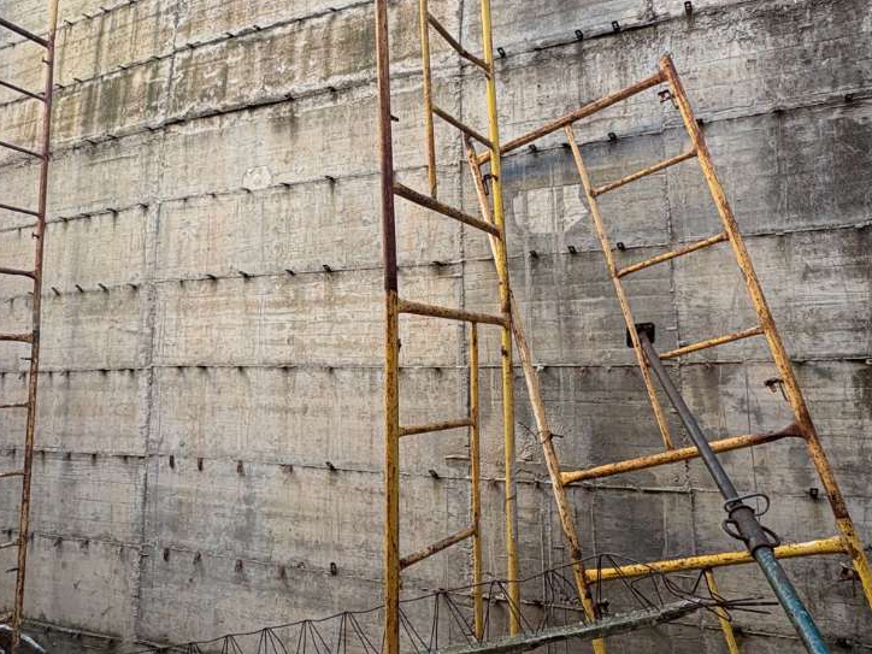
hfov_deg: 61.5
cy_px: 235
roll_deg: +0.7
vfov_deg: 47.7
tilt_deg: +11.1
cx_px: 388
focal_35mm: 29
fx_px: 731
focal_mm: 2.22
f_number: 2.2
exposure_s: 1/99
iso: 64
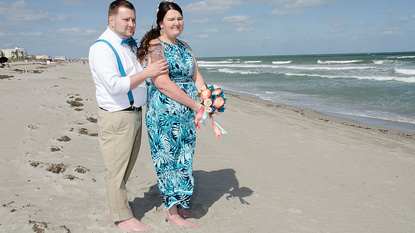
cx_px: 208
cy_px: 105
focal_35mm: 38
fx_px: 418
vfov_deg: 31.2
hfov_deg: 52.8
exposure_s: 1/250
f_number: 10
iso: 100
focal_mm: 24
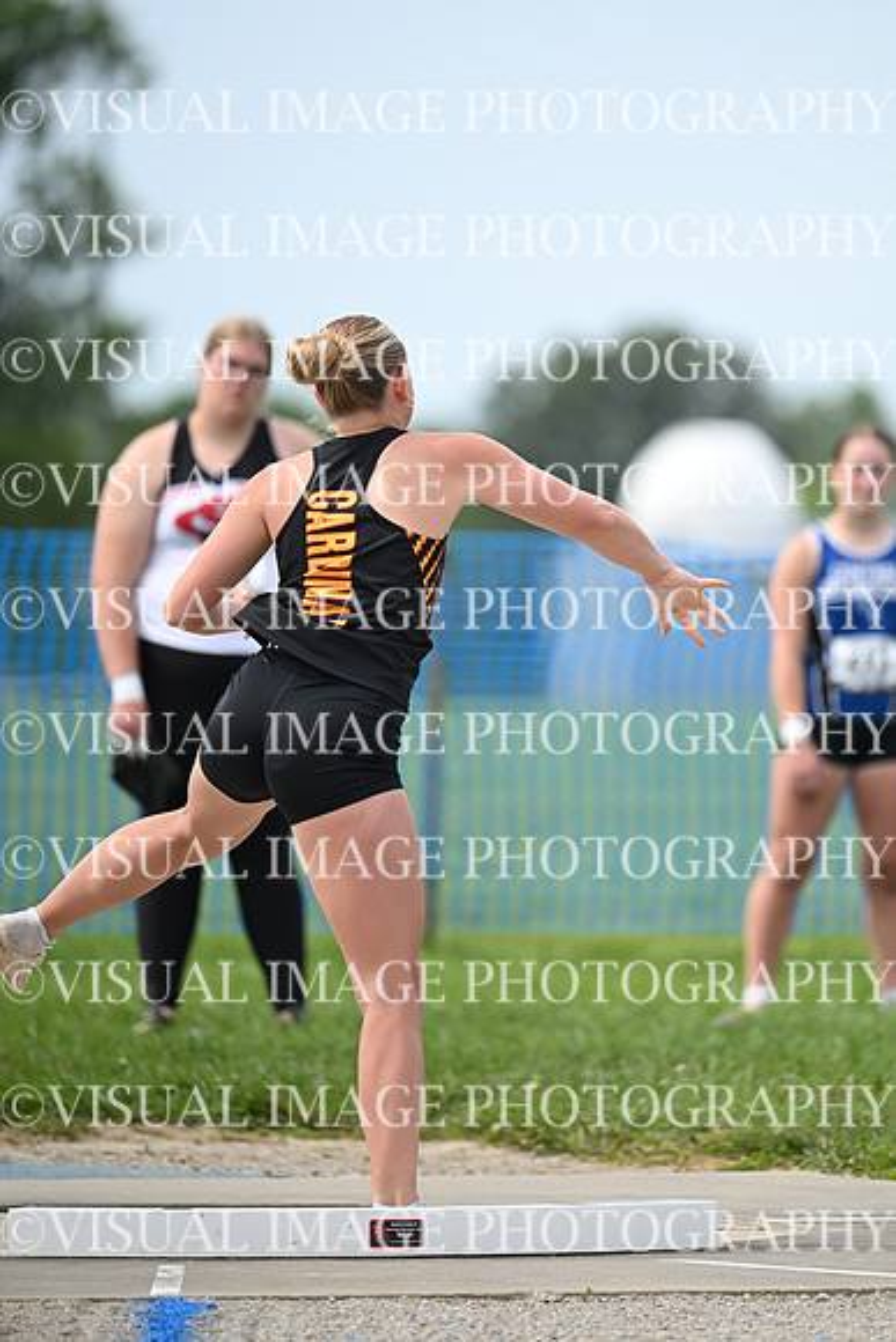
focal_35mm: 400
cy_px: 671
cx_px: 448
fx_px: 14923
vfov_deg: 5.2
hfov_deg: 3.4
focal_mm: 400
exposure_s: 1/2500
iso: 500
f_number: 4.5
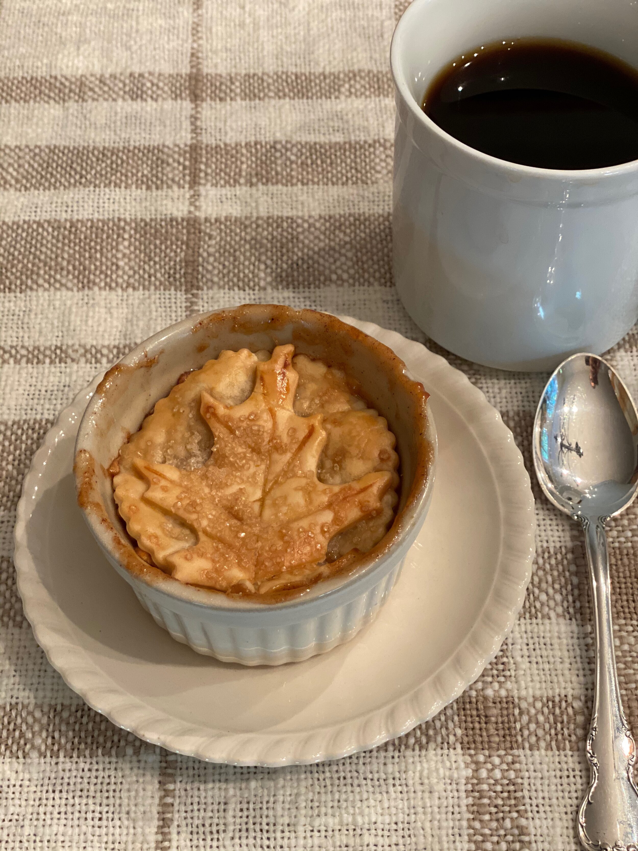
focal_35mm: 52
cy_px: 426
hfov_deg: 28.0
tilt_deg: -55.2
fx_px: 1278
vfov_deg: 36.8
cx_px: 319
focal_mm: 6
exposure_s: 1/60
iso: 160
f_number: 2
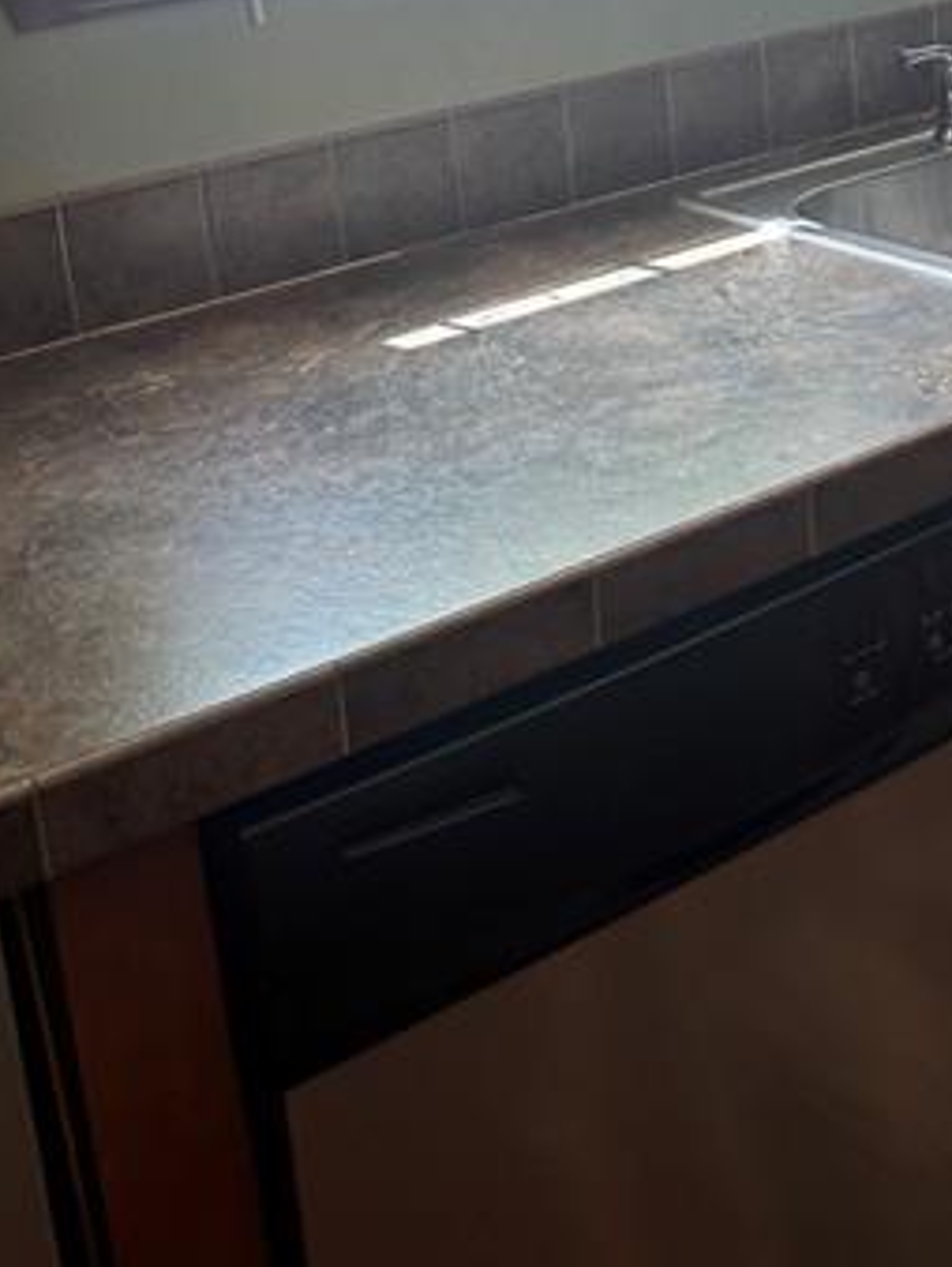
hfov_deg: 23.9
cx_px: 918
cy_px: 221
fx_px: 2161
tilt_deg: -14.4
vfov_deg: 31.7
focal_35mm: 59
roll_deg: +3.5
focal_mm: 5.96
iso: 80
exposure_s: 1/121
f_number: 1.6
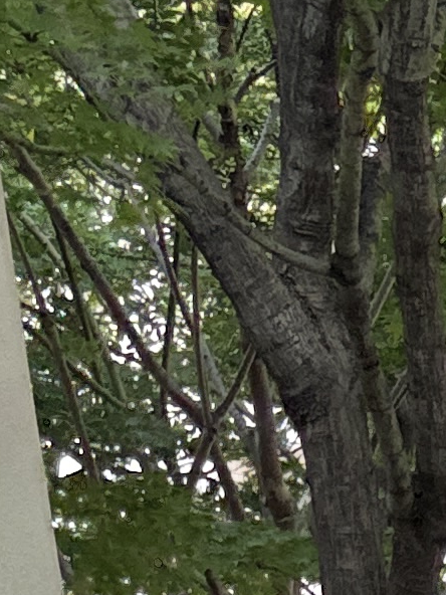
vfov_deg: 8.9
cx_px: 1226
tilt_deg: -20.7
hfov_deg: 7.6
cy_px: 1844
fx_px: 3041
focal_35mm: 177
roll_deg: +0.0
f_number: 1.6
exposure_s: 1/473
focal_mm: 5.96
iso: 50
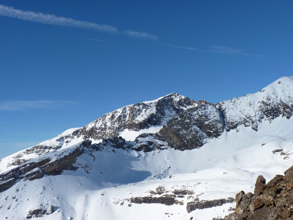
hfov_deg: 43.9
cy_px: 110
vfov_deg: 33.6
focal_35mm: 43
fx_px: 364
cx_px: 146
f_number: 5.6
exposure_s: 1/500
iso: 80
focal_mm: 7.6
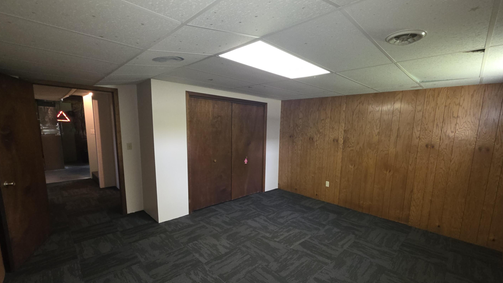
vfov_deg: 70.2
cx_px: 264
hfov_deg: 102.9
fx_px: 200
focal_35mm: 15
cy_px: 161
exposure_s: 1/30
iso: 320
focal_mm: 2.2
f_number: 1.9
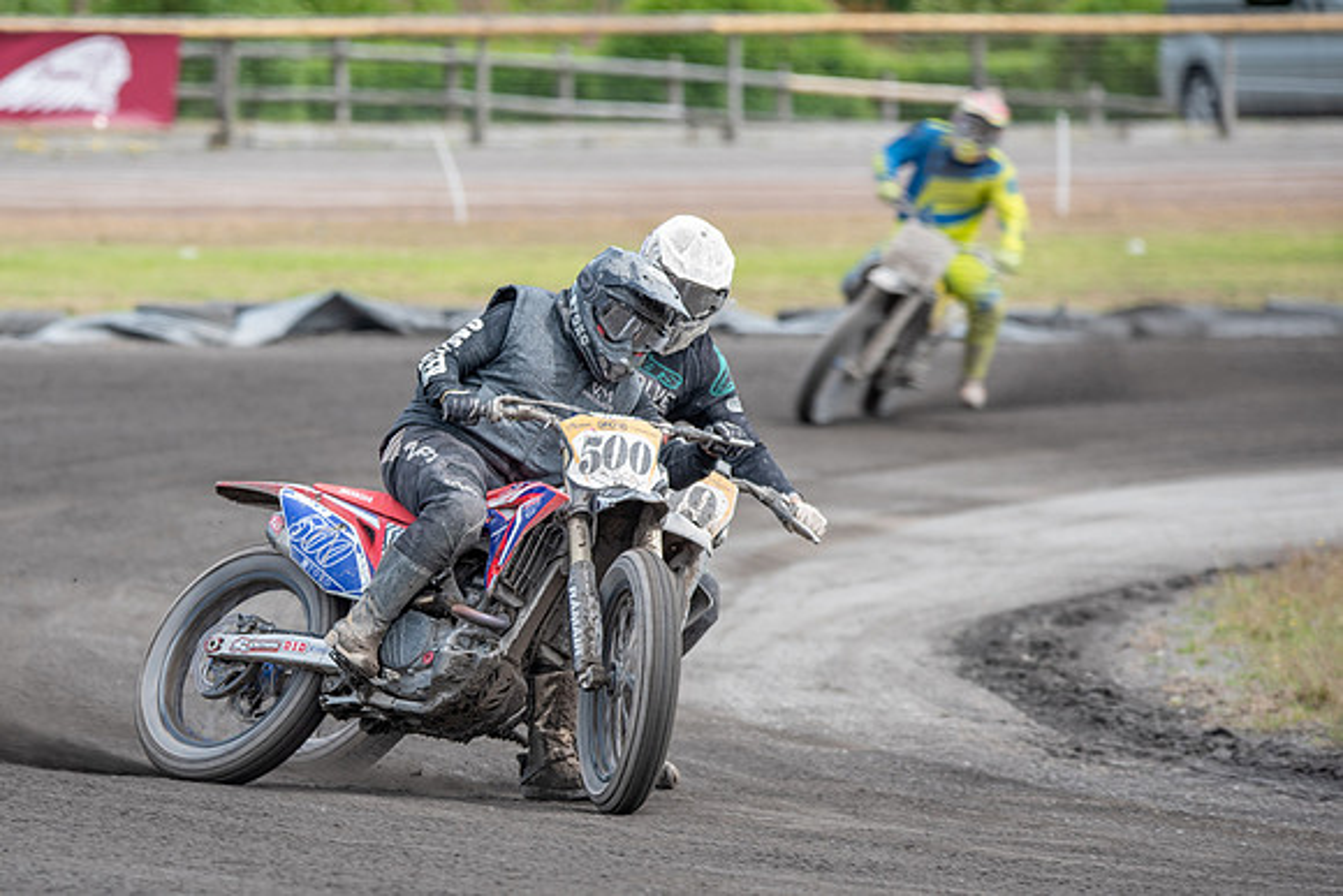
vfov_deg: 3.1
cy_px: 538
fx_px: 16510
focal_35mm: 442
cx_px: 510
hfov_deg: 4.7
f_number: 5.6
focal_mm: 320
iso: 200
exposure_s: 1/400
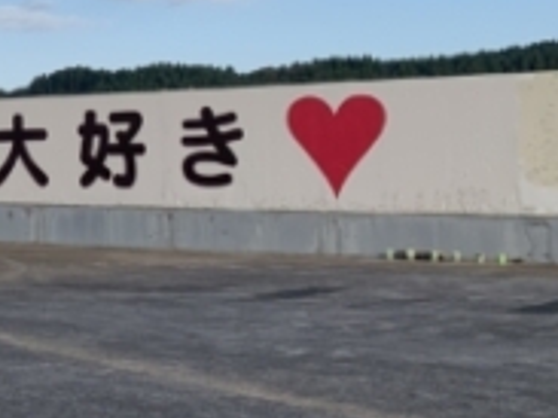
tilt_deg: +4.0
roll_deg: -0.3
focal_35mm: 91
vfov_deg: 16.1
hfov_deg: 19.2
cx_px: -247
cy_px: 88
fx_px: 1466
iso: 25
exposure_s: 1/1513
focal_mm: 4.25
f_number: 1.8
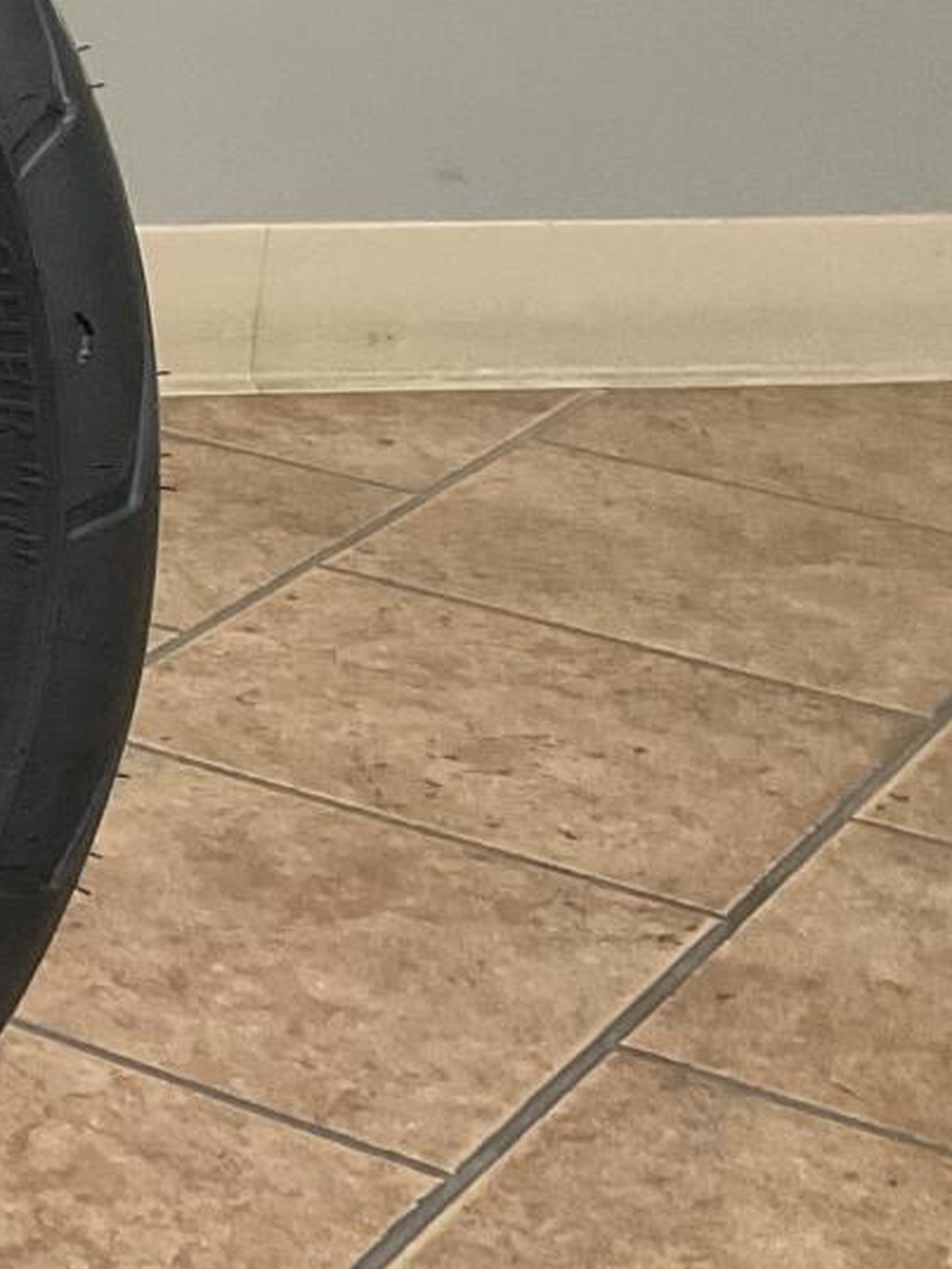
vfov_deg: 18.1
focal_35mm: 108
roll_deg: -1.8
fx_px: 3959
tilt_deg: -17.7
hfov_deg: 11.8
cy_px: 338
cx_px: -1143
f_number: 1.8
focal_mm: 3
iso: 100
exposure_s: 1/60
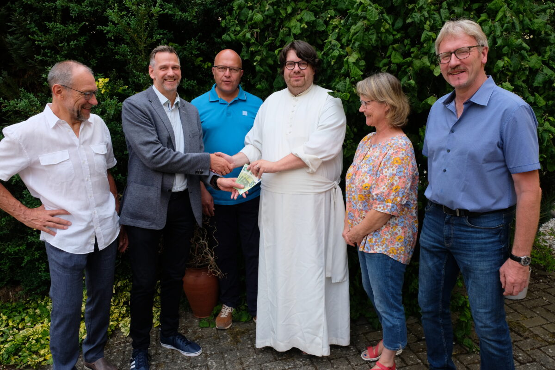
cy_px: 185
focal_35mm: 29
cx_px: 278
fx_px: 447
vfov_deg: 45.0
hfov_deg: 63.7
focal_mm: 19.6
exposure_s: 1/170
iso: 400
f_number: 8
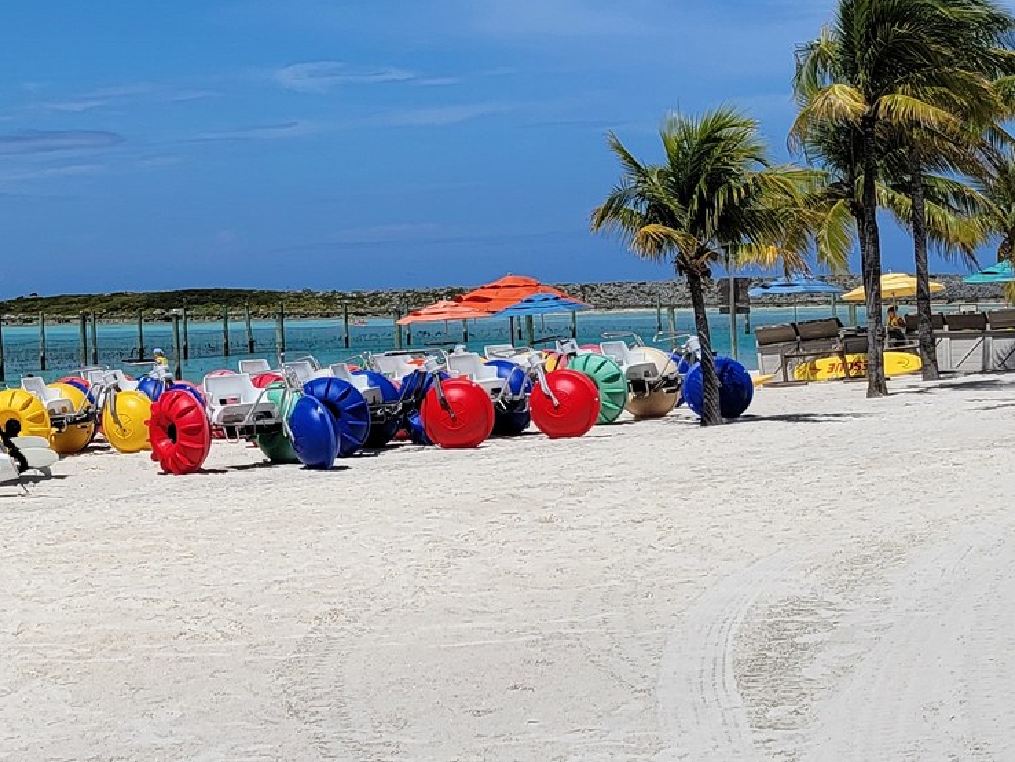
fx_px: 2288
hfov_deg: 23.6
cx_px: -72
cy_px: 234
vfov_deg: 18.8
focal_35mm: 78
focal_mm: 6.7
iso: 16
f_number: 1.8
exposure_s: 1/3009
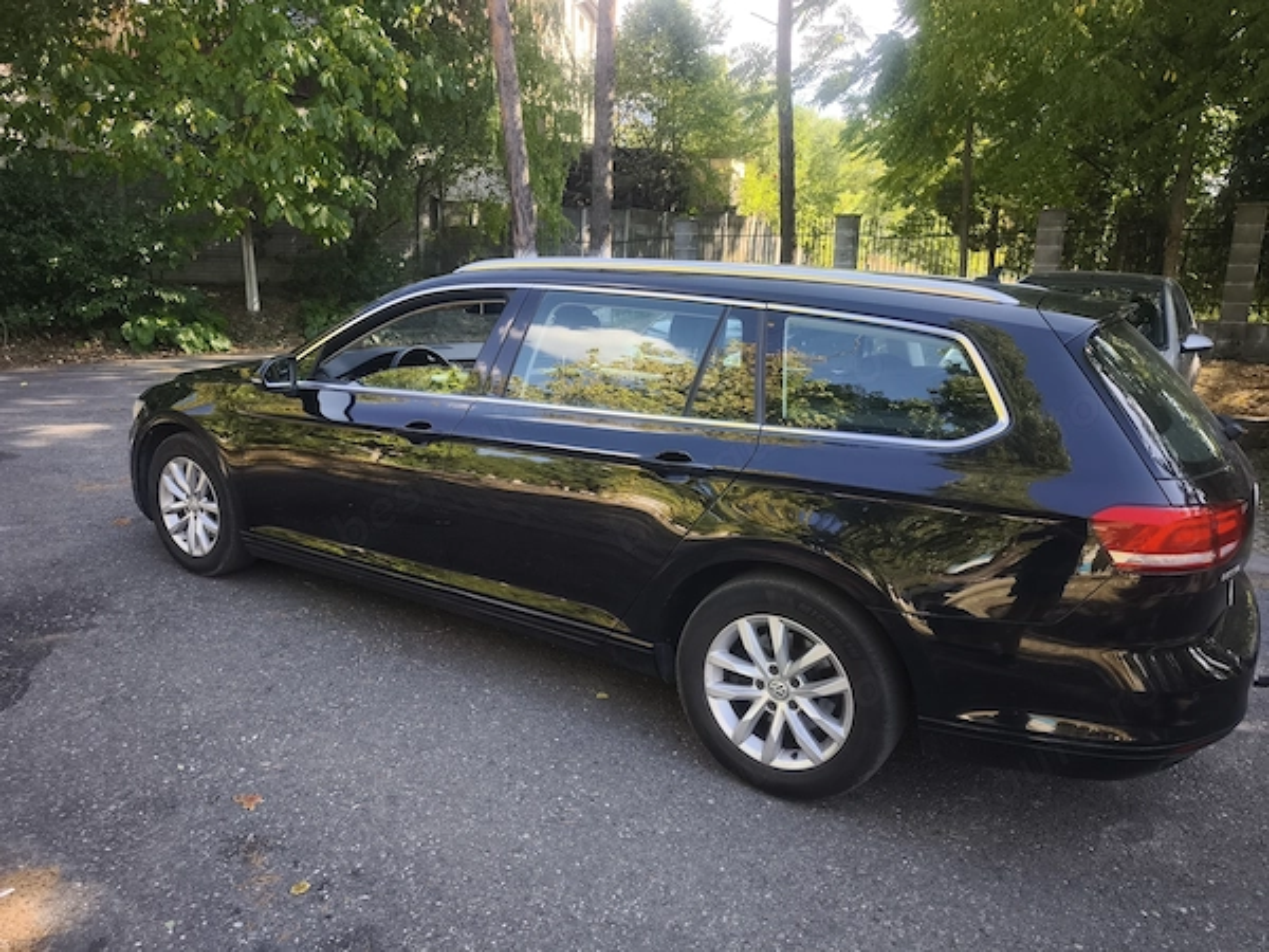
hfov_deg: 73.9
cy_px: 476
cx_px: 634
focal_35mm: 23
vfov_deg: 58.9
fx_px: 843
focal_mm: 6.57
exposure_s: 1/528
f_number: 1.6
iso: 50
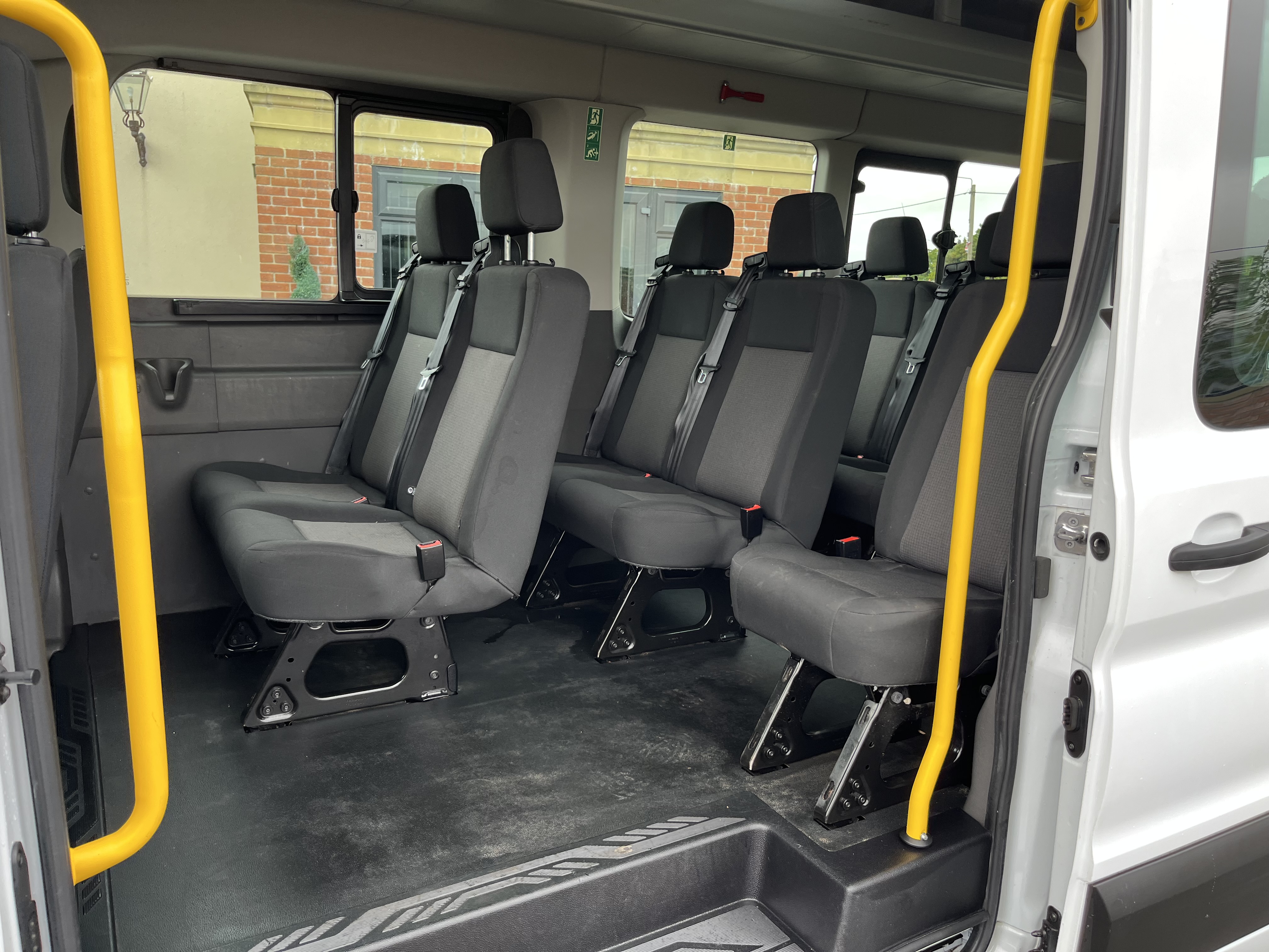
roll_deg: -3.1
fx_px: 953
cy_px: 476
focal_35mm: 26
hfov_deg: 67.3
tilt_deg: -10.0
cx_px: 634
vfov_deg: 53.1
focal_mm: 5.1
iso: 40
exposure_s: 1/227
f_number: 1.6
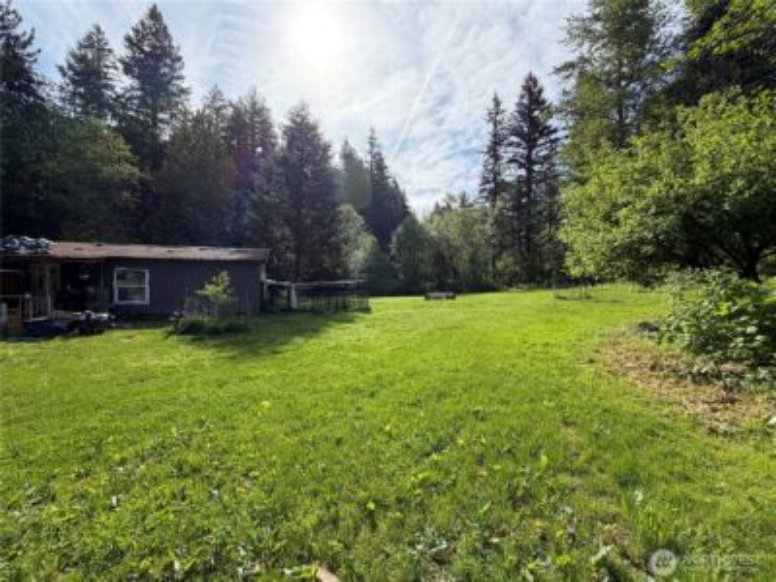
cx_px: 388
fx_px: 314
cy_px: 291
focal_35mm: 14
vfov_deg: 85.7
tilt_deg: -1.8
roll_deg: -0.2
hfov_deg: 102.1
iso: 40
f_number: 2.2
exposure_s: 1/726
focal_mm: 2.22
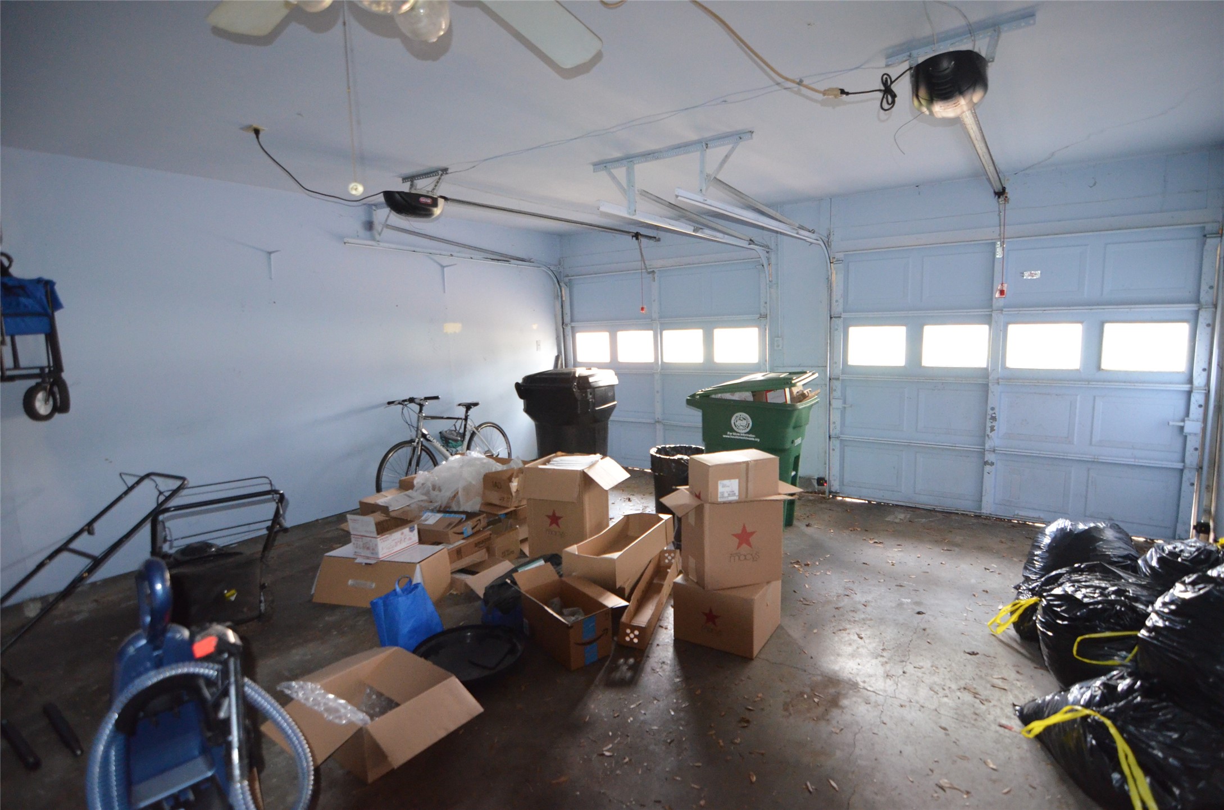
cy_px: 405
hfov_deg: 95.1
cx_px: 612
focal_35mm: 16
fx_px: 560
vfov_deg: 71.8
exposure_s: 1/60
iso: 2800
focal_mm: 11
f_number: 2.8
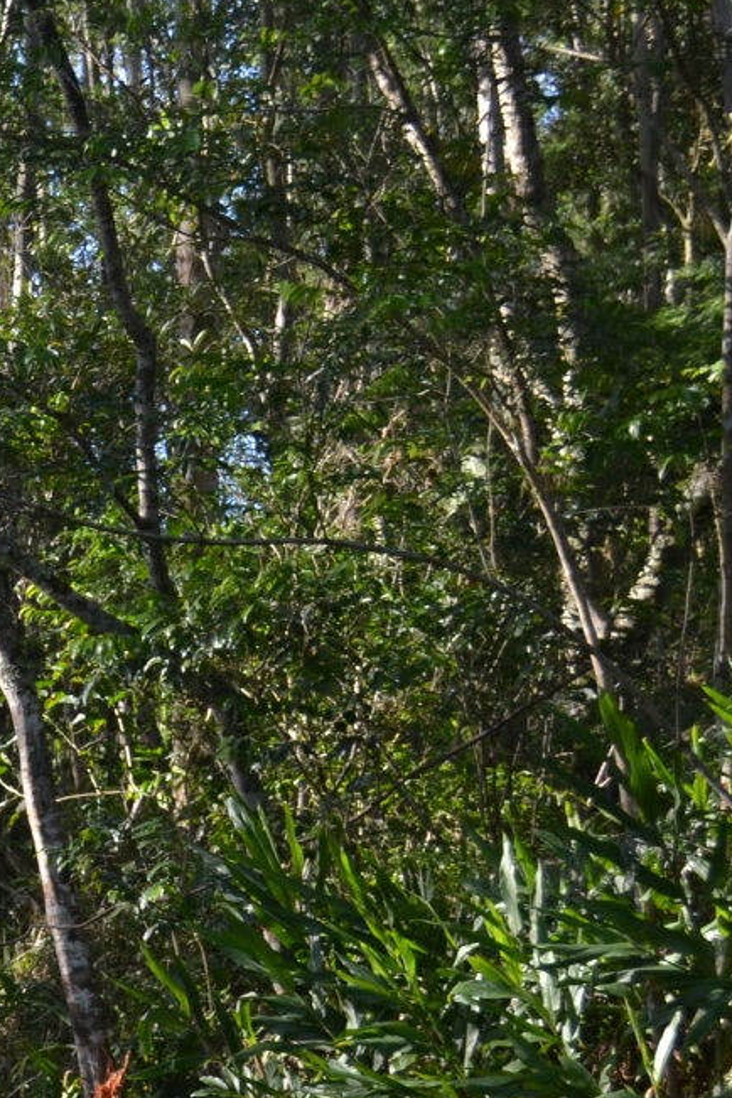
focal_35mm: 118
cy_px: 814
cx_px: -558
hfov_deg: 10.9
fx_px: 3599
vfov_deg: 17.3
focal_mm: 32
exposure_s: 1/100
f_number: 5.6
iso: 200
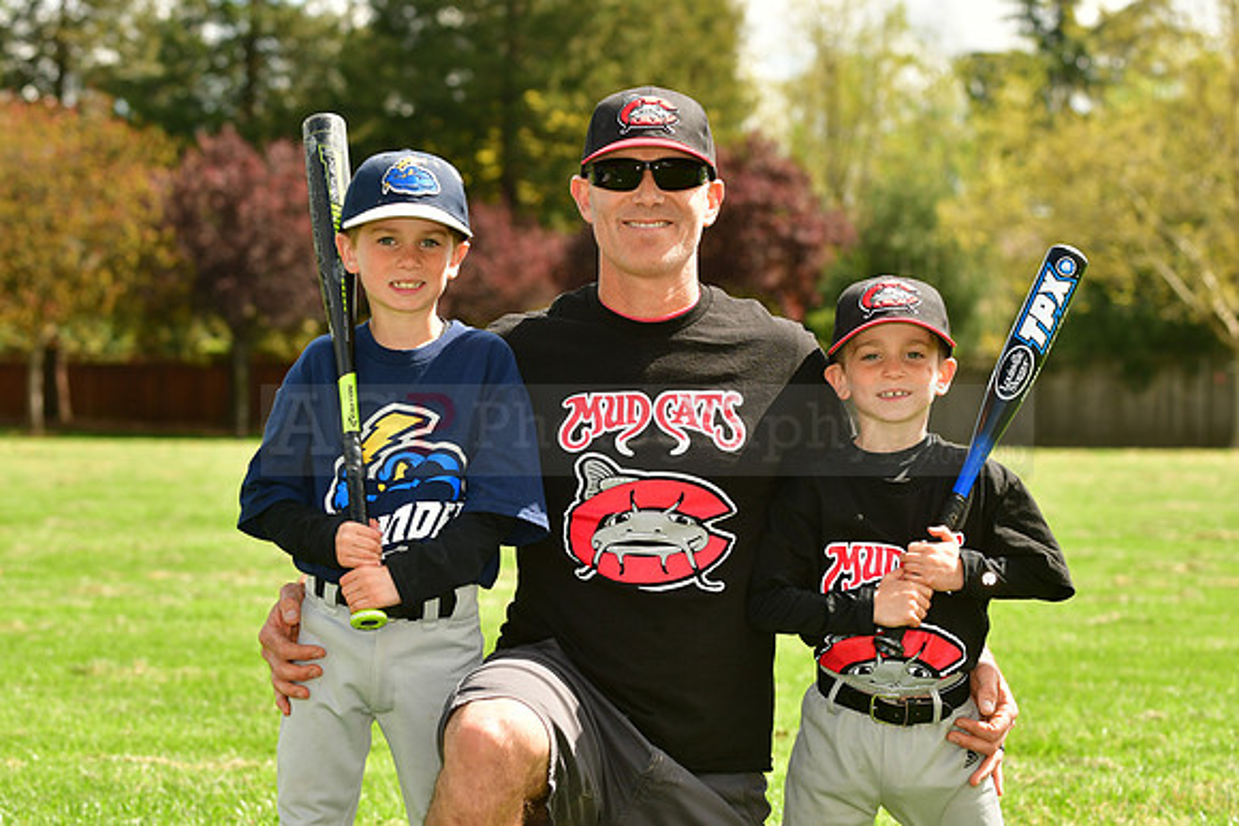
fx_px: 4441
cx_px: 620
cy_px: 413
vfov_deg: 10.6
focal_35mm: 129
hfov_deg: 15.9
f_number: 5
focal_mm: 86
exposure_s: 1/640
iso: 200
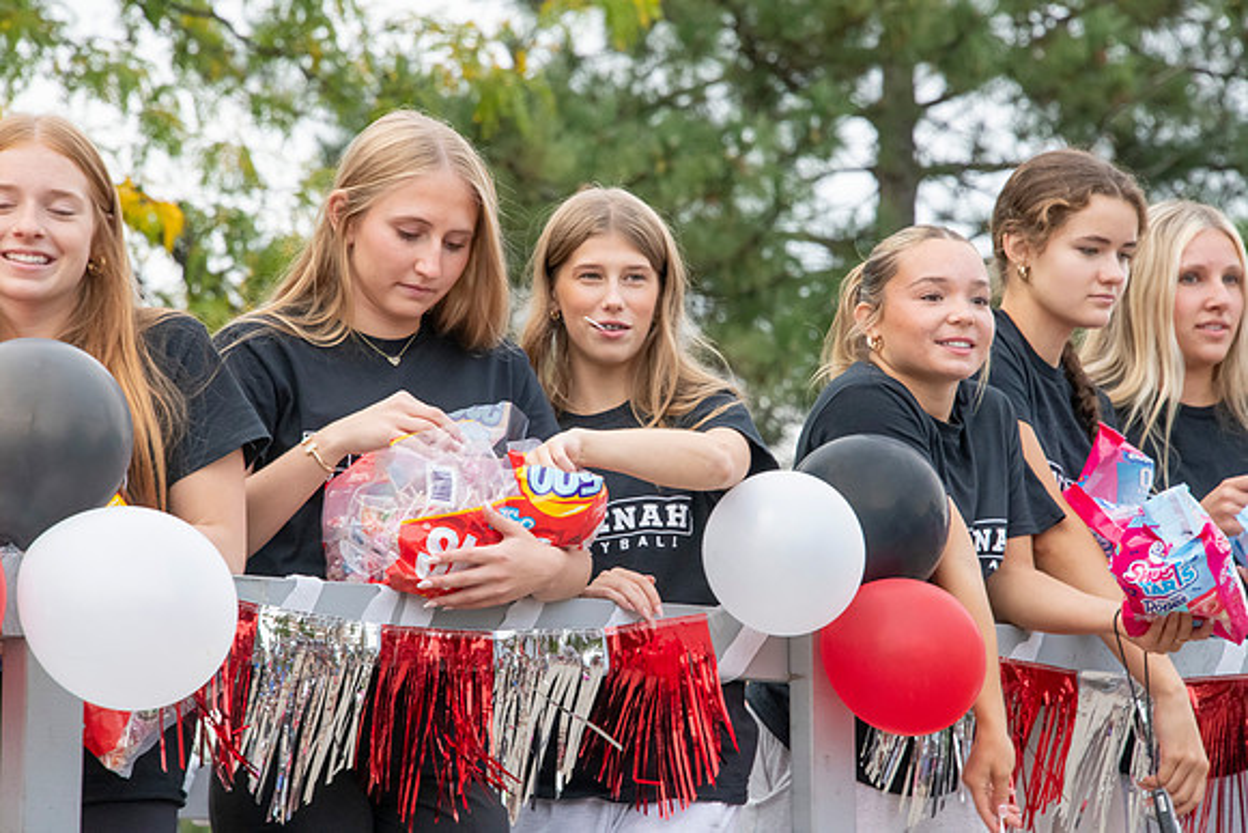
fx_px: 8668
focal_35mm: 250
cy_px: 416
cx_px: 624
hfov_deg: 8.2
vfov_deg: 5.5
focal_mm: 250
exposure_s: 1/250
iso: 3200
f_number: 11
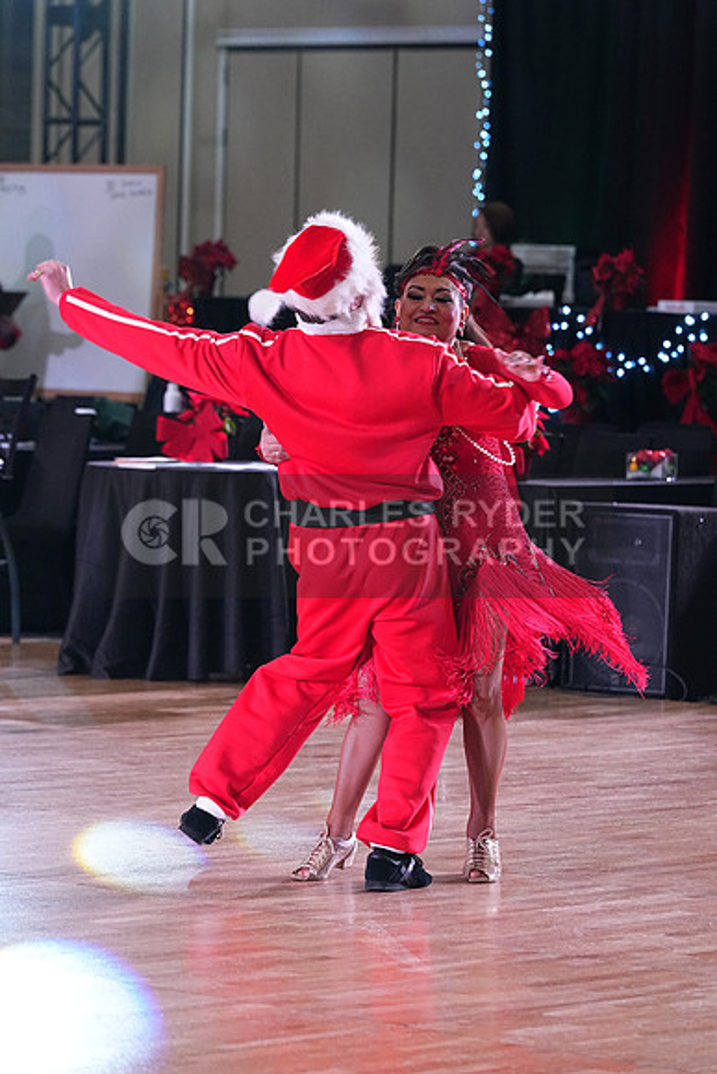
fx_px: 5195
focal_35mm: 174
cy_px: 537
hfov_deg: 7.9
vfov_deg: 11.8
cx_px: 358
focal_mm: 174
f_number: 5.6
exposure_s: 1/320
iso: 5000
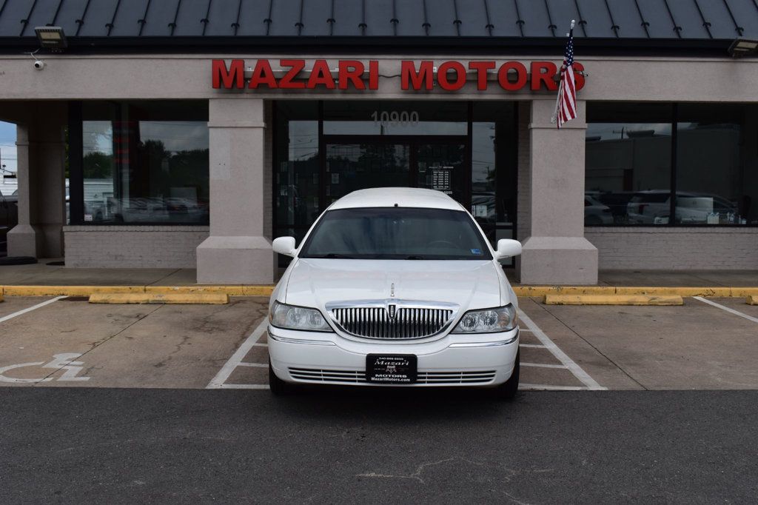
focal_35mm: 42
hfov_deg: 46.4
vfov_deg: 31.9
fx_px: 884
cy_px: 252
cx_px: 379
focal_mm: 28
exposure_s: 1/500
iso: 220
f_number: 11
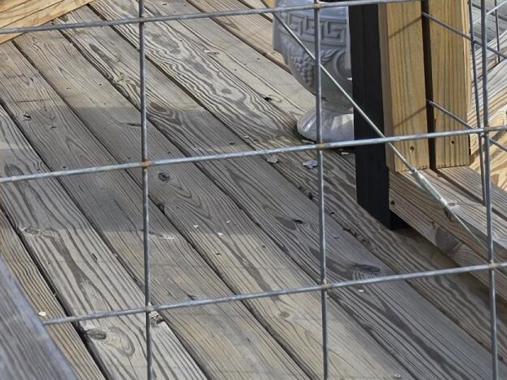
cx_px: 21
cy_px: -466
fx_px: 1625
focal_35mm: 111
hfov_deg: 17.4
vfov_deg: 11.5
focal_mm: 6.3
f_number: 1.7
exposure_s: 1/265
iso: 12
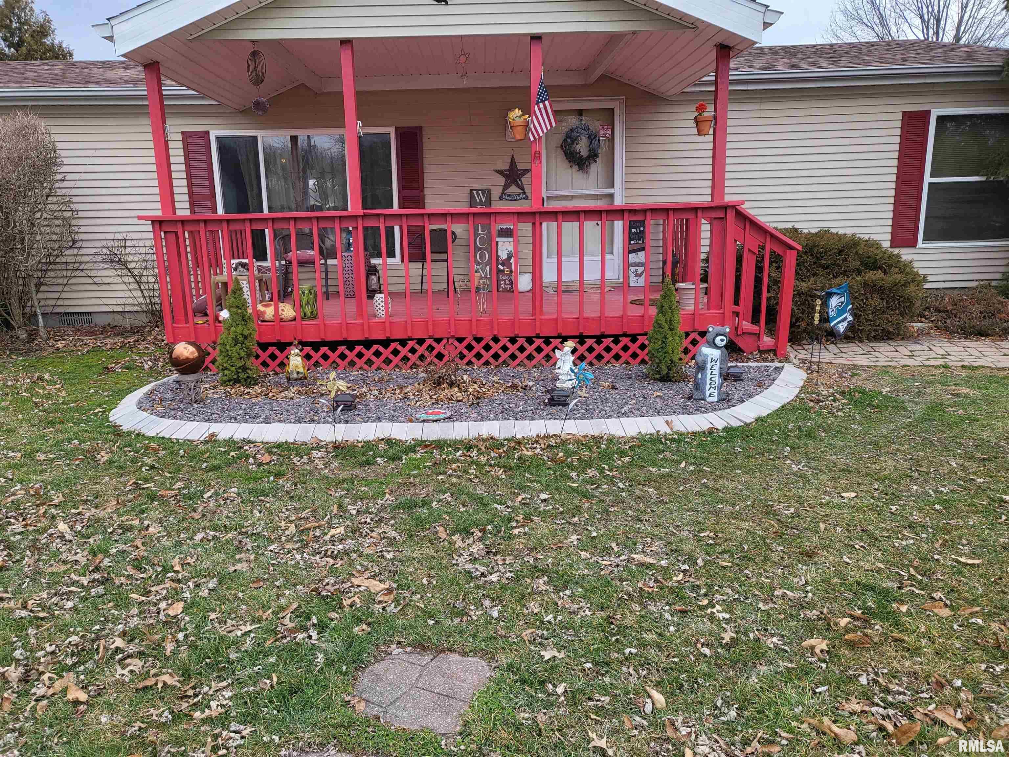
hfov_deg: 67.3
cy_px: 378
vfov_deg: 53.1
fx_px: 758
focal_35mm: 26
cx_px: 504
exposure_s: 1/713
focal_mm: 4.25
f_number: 1.8
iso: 50
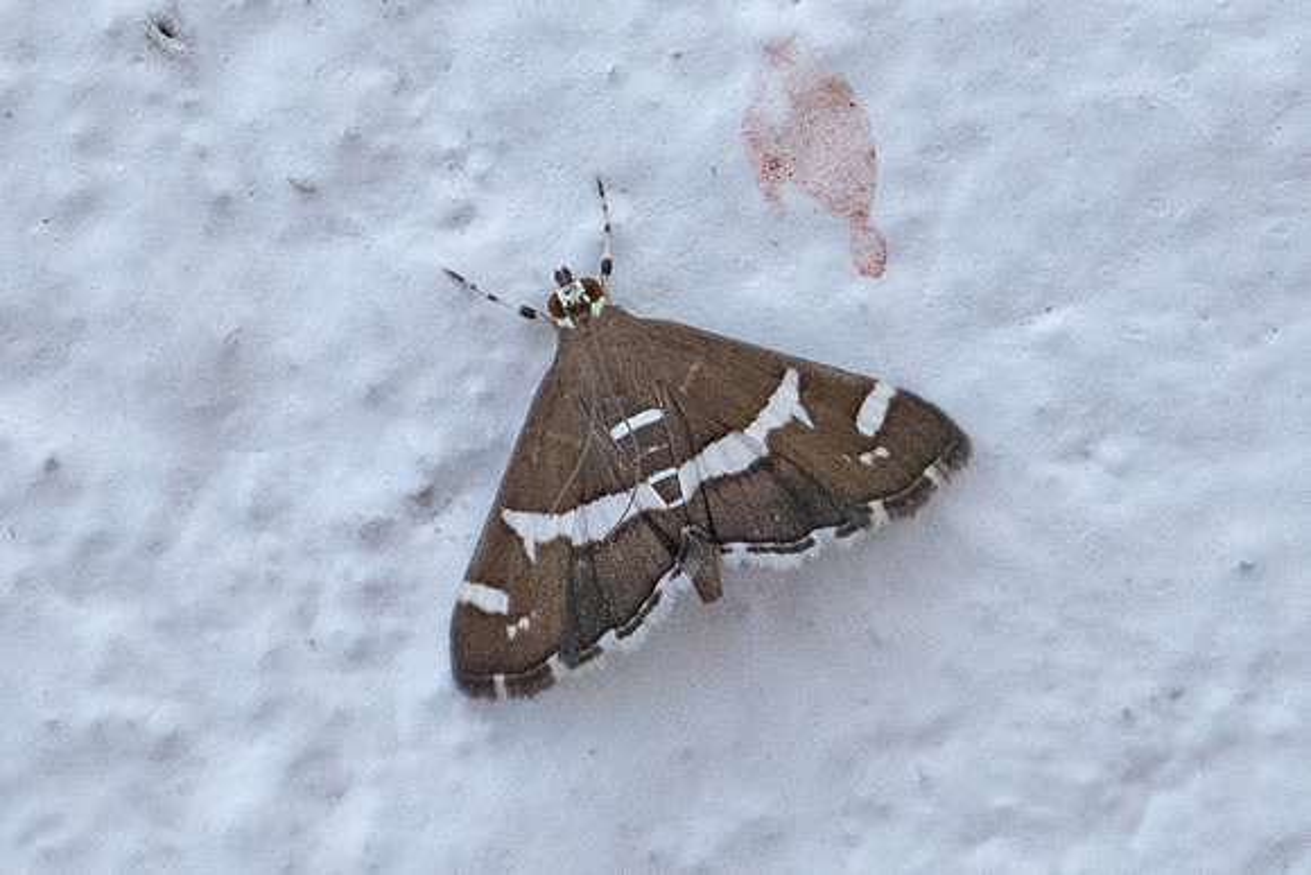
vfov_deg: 6.4
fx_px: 7811
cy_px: 504
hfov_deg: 9.6
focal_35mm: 214
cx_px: 655
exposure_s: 1/3200
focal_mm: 35
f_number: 4.5
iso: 800
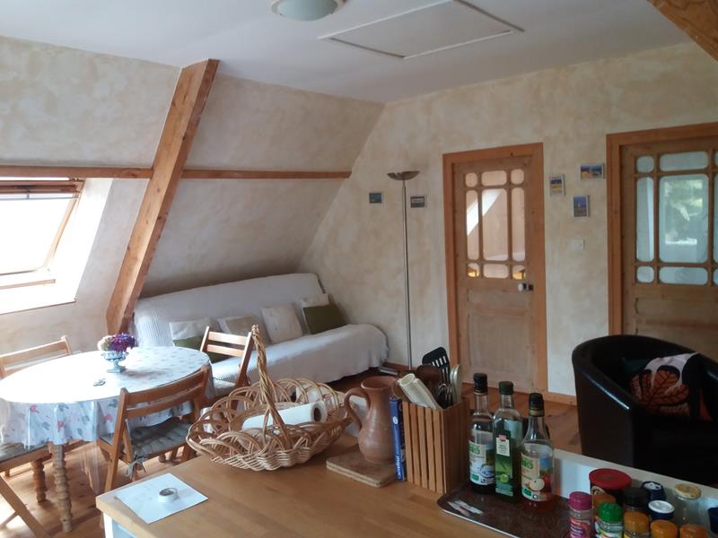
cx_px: 359
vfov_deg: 49.7
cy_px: 269
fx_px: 581
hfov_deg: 63.4
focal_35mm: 28
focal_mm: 3.7
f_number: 1.9
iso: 160
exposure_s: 1/33
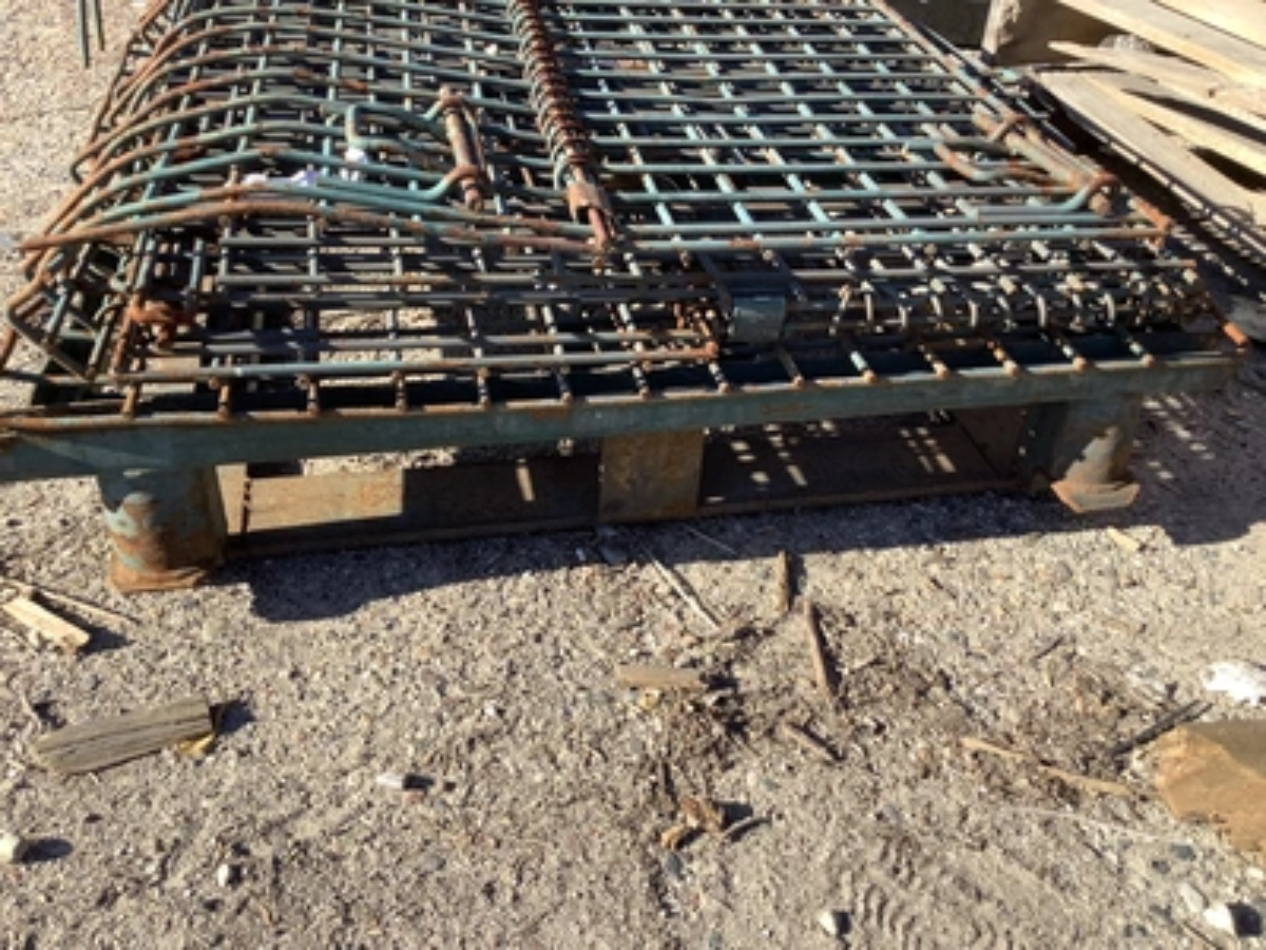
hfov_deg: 58.4
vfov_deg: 45.4
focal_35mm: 31
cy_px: 475
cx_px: 633
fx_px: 1134
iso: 25
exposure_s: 1/450
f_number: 2.4
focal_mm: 3.3
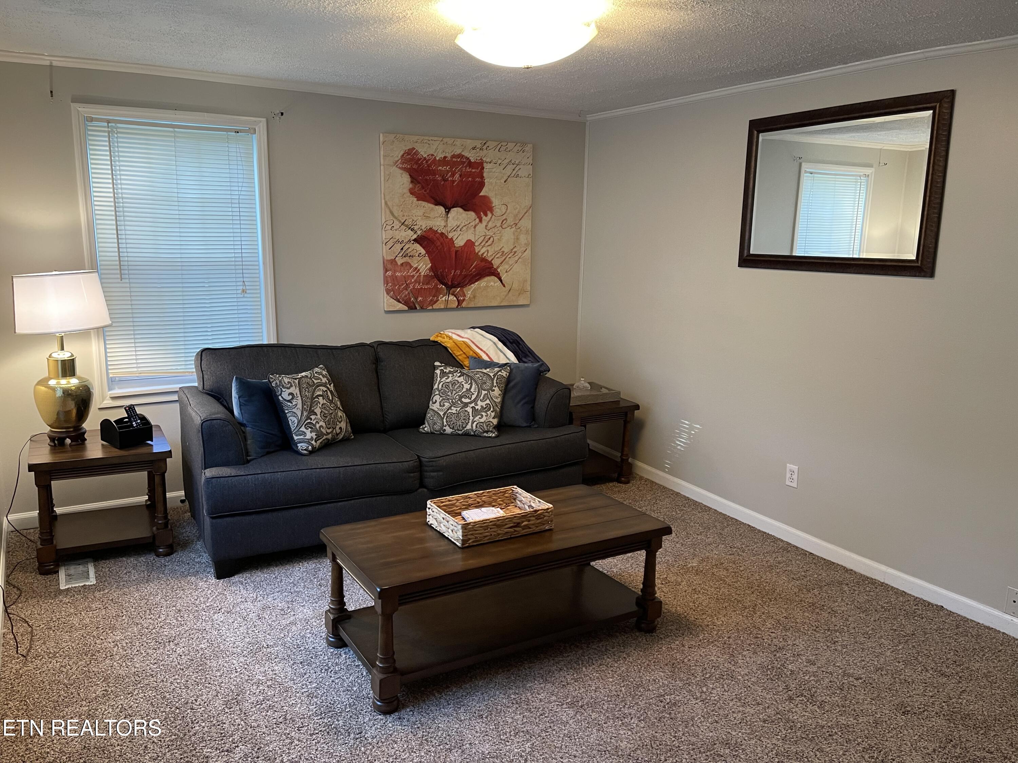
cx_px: 509
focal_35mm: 26
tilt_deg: -11.6
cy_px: 382
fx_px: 765
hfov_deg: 67.3
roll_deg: -0.8
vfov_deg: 53.1
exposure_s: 1/60
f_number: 1.6
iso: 200
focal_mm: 5.1
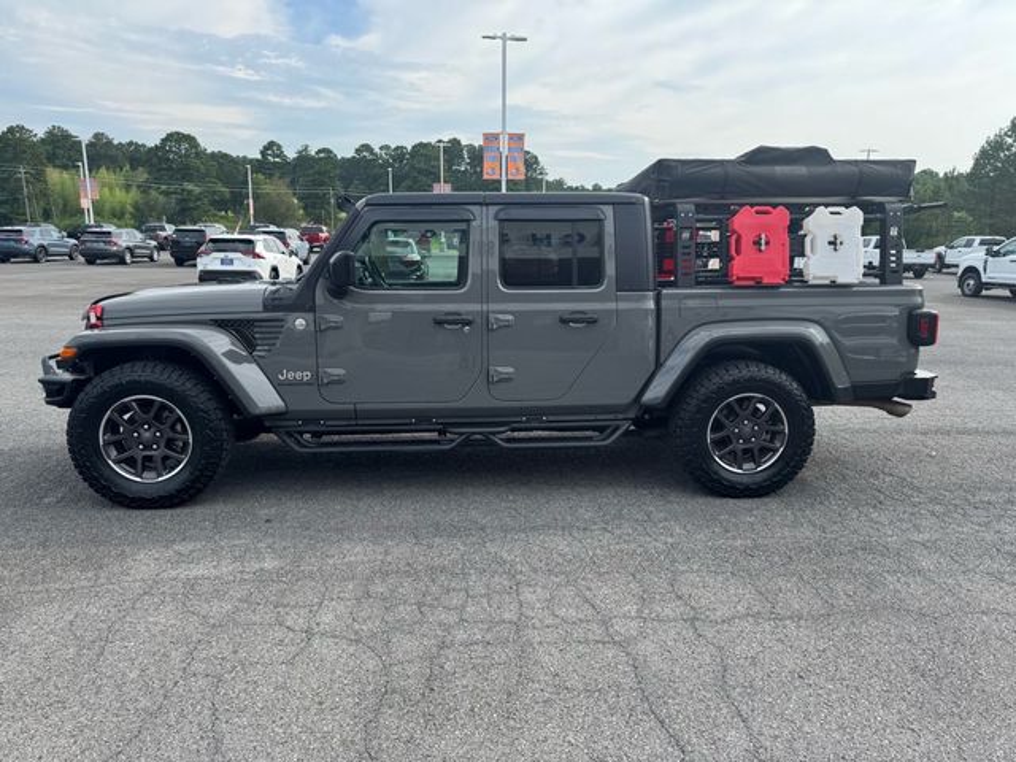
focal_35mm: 24
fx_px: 704
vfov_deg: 56.8
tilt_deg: -13.3
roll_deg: -0.9
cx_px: 508
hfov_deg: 71.6
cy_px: 381
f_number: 1.78
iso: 80
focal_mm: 6.76
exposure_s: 1/1597
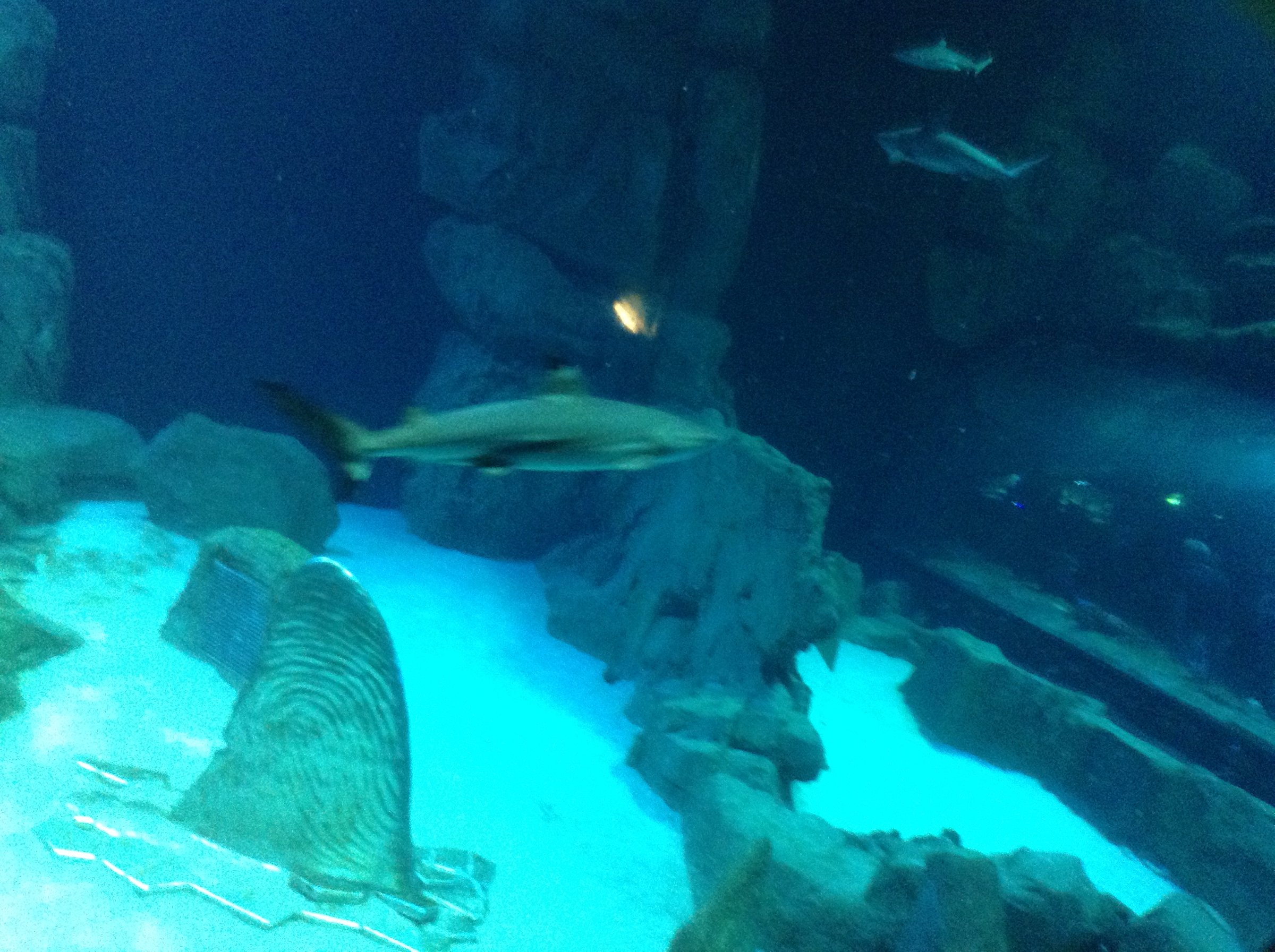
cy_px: 476
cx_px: 638
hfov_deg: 55.4
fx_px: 1214
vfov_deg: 42.8
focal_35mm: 33
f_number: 2.4
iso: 250
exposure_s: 1/15
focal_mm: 3.3
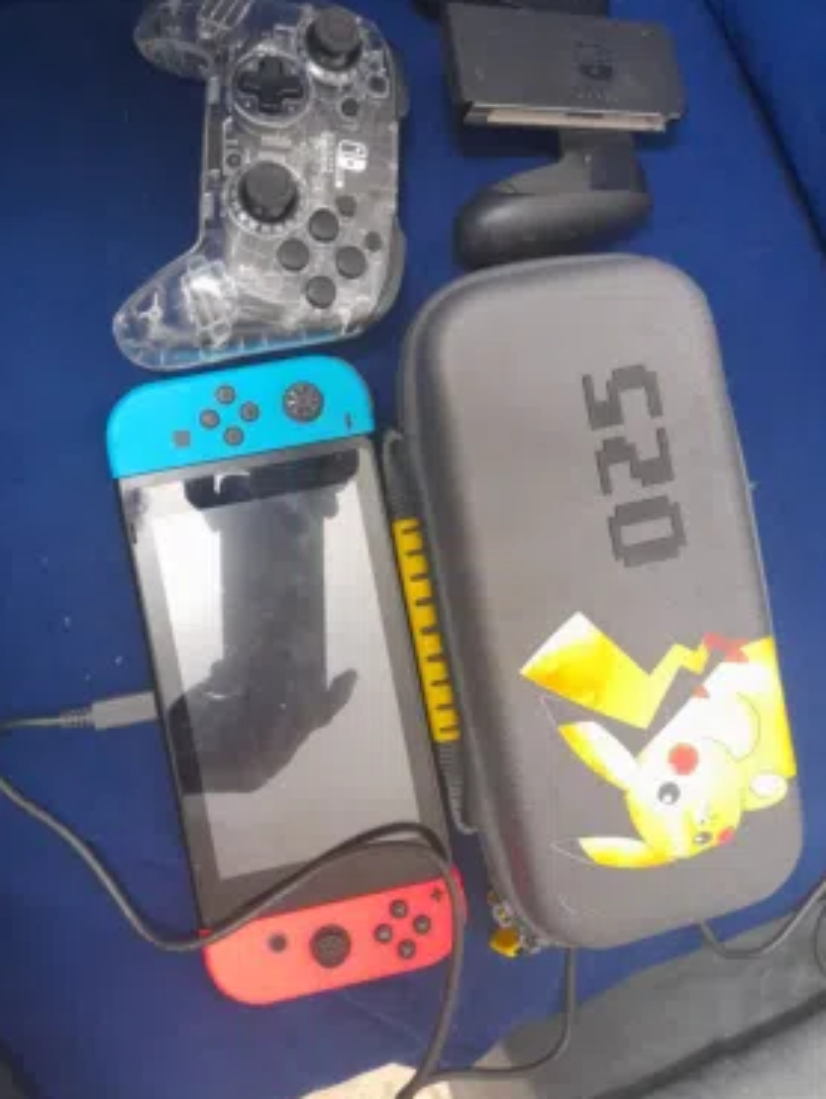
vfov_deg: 65.2
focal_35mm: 27
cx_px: 386
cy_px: 514
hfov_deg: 51.4
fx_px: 858
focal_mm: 4.6
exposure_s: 1/25
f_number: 2
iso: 400
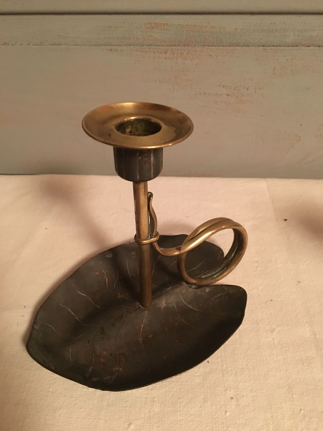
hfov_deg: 48.2
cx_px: 162
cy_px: 216
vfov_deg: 61.7
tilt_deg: -40.1
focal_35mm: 29
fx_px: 361
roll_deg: +0.6
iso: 500
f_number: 2.2
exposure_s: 1/17
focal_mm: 4.15
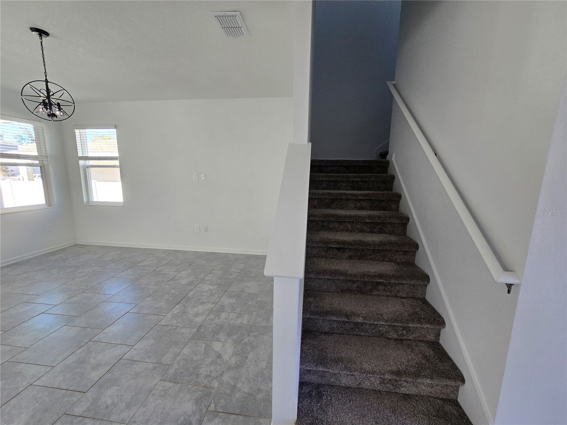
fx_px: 213
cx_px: 284
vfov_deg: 89.9
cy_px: 212
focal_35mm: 13
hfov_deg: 106.2
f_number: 2.2
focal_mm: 2.2
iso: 80
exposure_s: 1/120
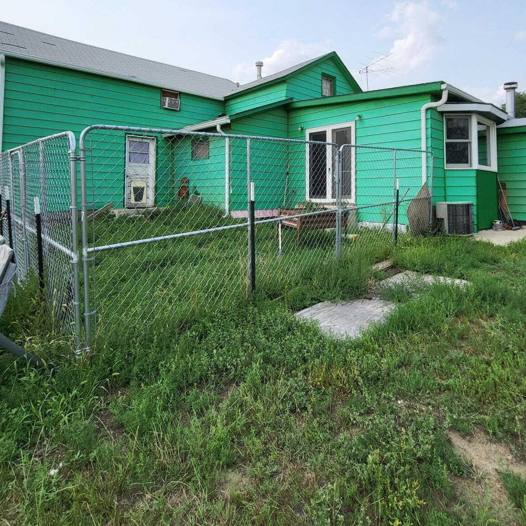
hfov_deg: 74.5
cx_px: 298
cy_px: 179
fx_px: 344
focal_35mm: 20
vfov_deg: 72.8
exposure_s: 1/1255
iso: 32
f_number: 2.2
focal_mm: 1.74
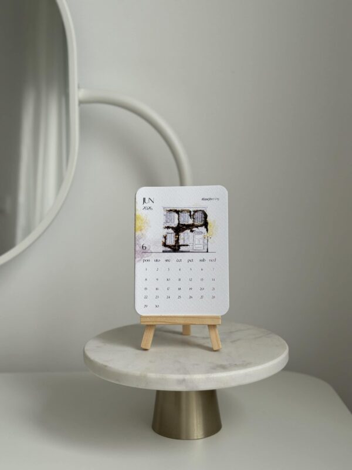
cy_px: 235
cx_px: 176
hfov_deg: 30.3
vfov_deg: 39.7
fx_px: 651
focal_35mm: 48
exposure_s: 1/95
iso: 100
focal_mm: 6.76
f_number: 1.78
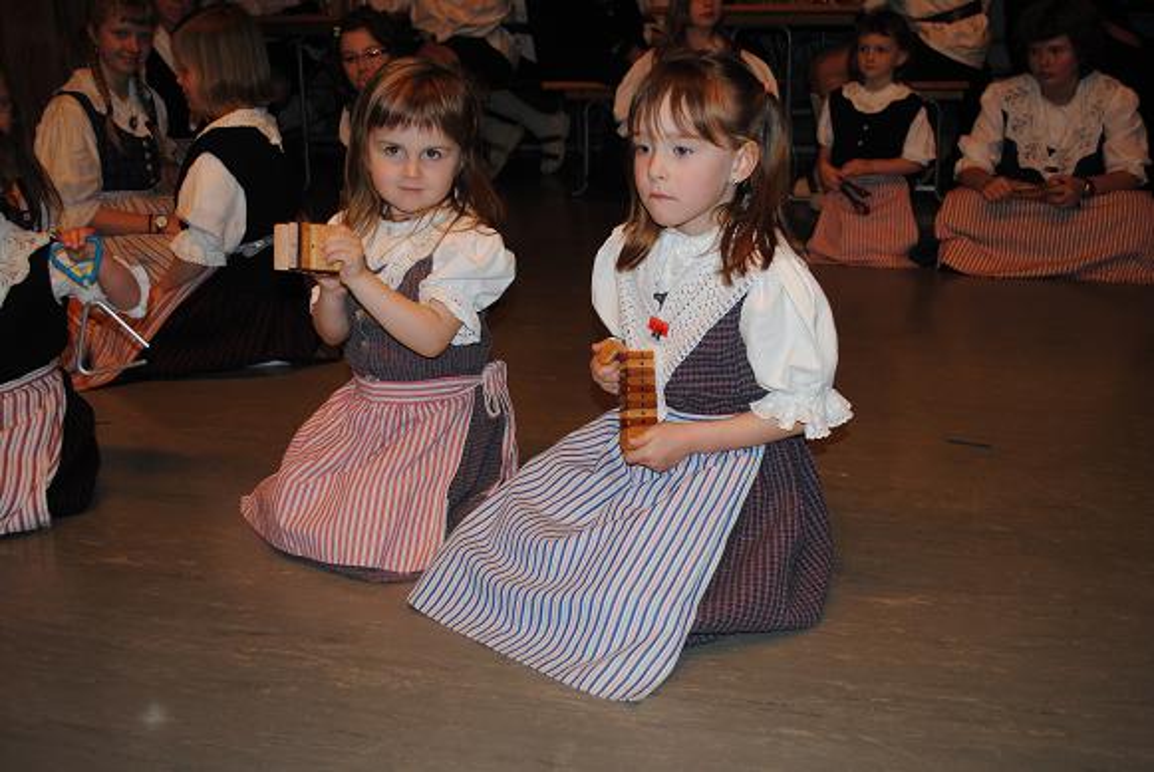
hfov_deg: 49.5
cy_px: 386
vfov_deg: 34.3
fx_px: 1252
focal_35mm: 39
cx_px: 577
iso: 200
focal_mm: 26
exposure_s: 1/60
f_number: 4.2
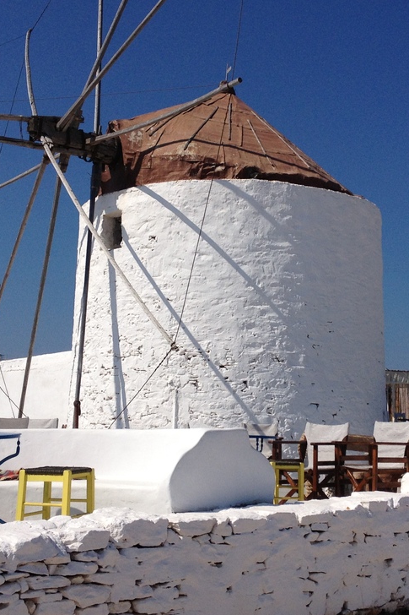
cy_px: 298
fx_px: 1023
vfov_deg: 33.4
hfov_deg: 22.6
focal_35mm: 60
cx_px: 245
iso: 50
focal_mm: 4.28
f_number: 2.4
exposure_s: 1/5025
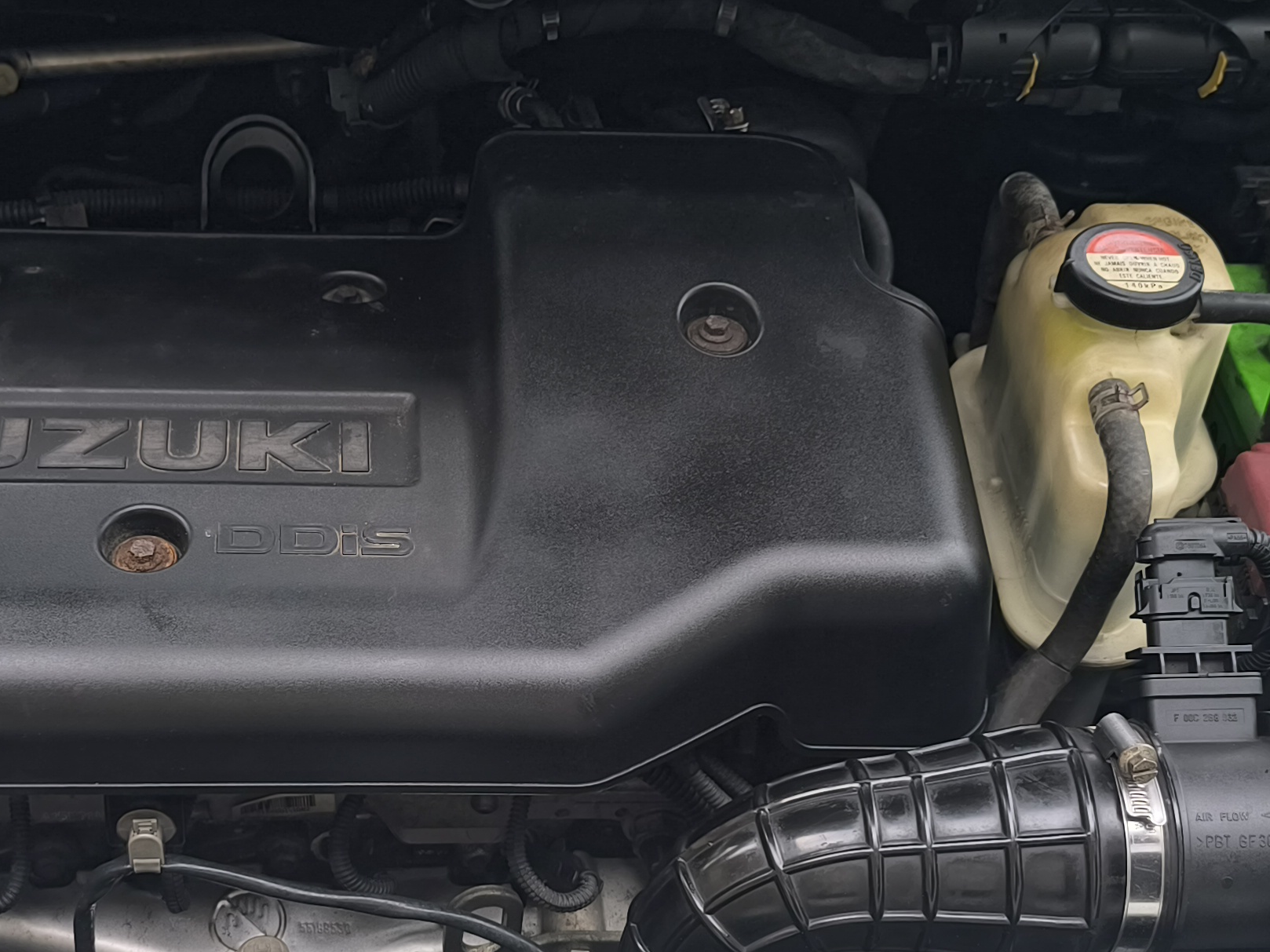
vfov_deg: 25.1
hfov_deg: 33.0
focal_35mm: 58
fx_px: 2128
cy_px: 616
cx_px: 460
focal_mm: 6.14
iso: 50
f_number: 1.65
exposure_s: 1/217
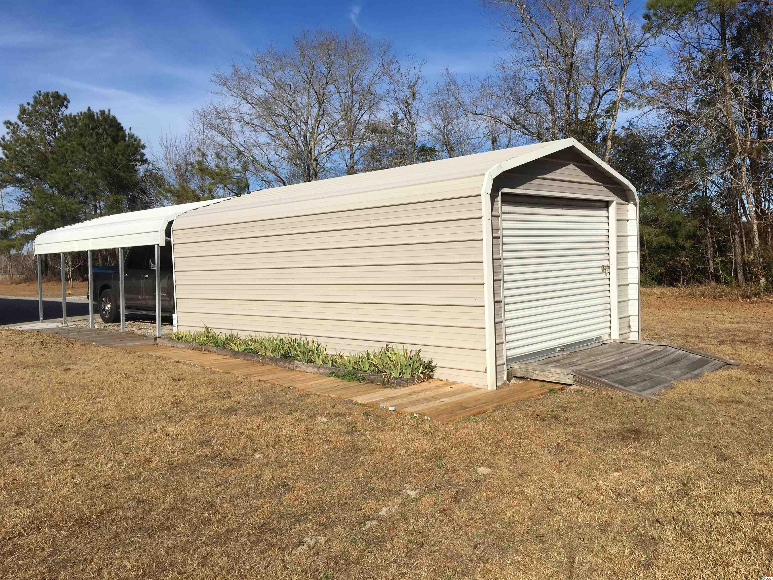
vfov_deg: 48.2
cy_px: 290
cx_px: 386
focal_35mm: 29
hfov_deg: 61.7
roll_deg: +0.5
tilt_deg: -2.7
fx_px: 648
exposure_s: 1/2849
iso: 25
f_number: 2.2
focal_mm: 4.15
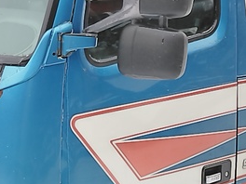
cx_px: 42
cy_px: 10
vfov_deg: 12.4
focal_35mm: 118
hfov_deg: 16.5
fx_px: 839
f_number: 1.8
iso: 100
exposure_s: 1/100
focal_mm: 6.24
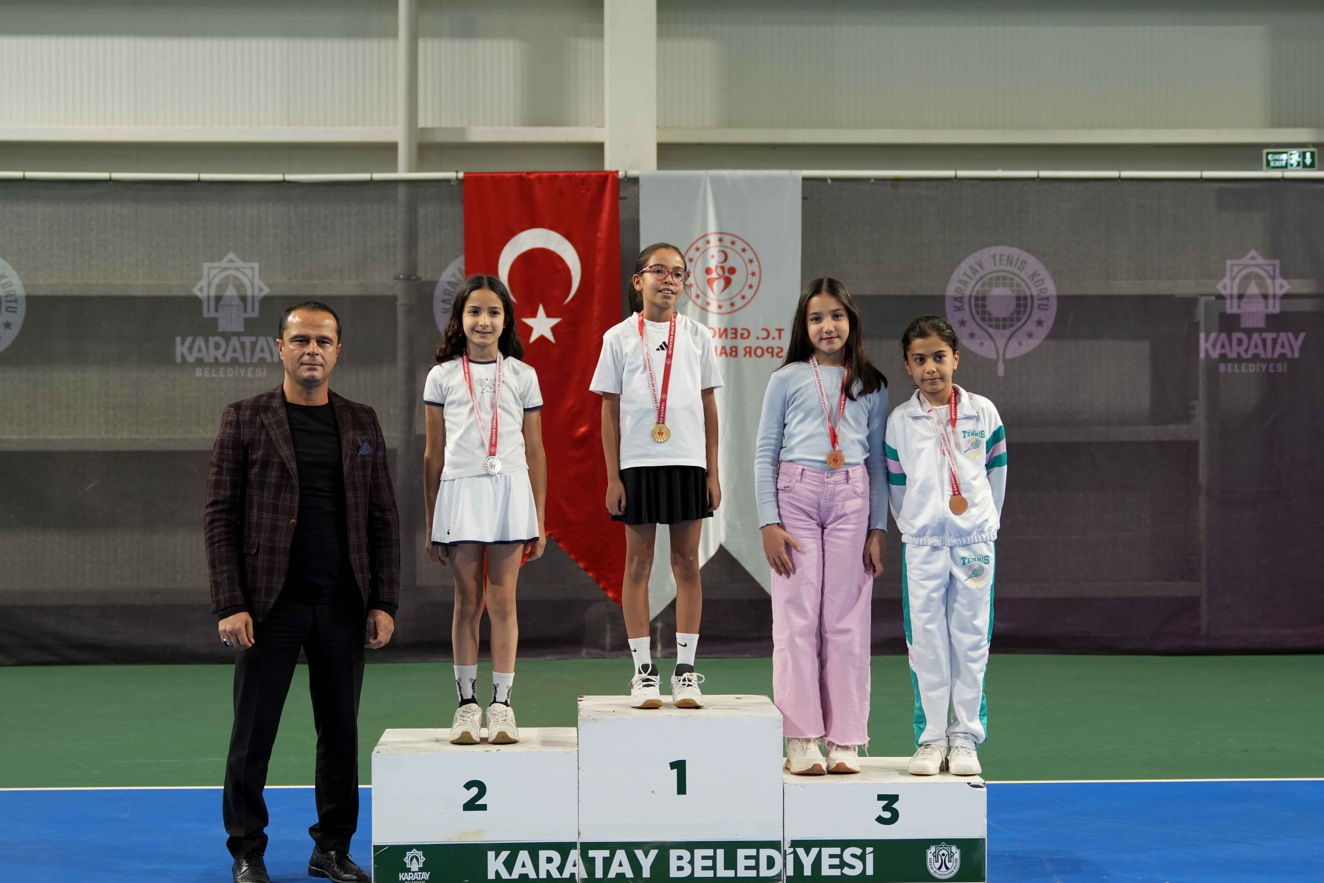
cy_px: 442
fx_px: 2422
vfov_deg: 20.7
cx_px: 662
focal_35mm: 66
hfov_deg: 30.6
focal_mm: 43.9
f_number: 2.8
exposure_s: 1/60
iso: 500
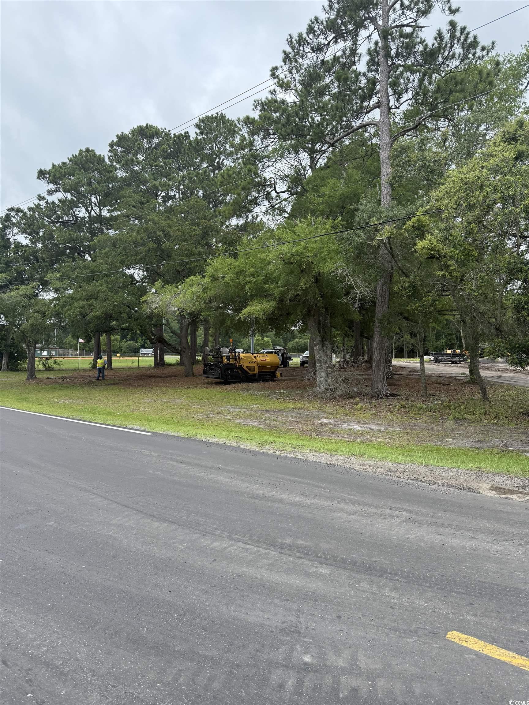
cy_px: 352
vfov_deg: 71.6
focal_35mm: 24
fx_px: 489
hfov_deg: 56.8
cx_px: 264
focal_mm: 6.76
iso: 100
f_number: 1.78
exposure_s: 1/2232
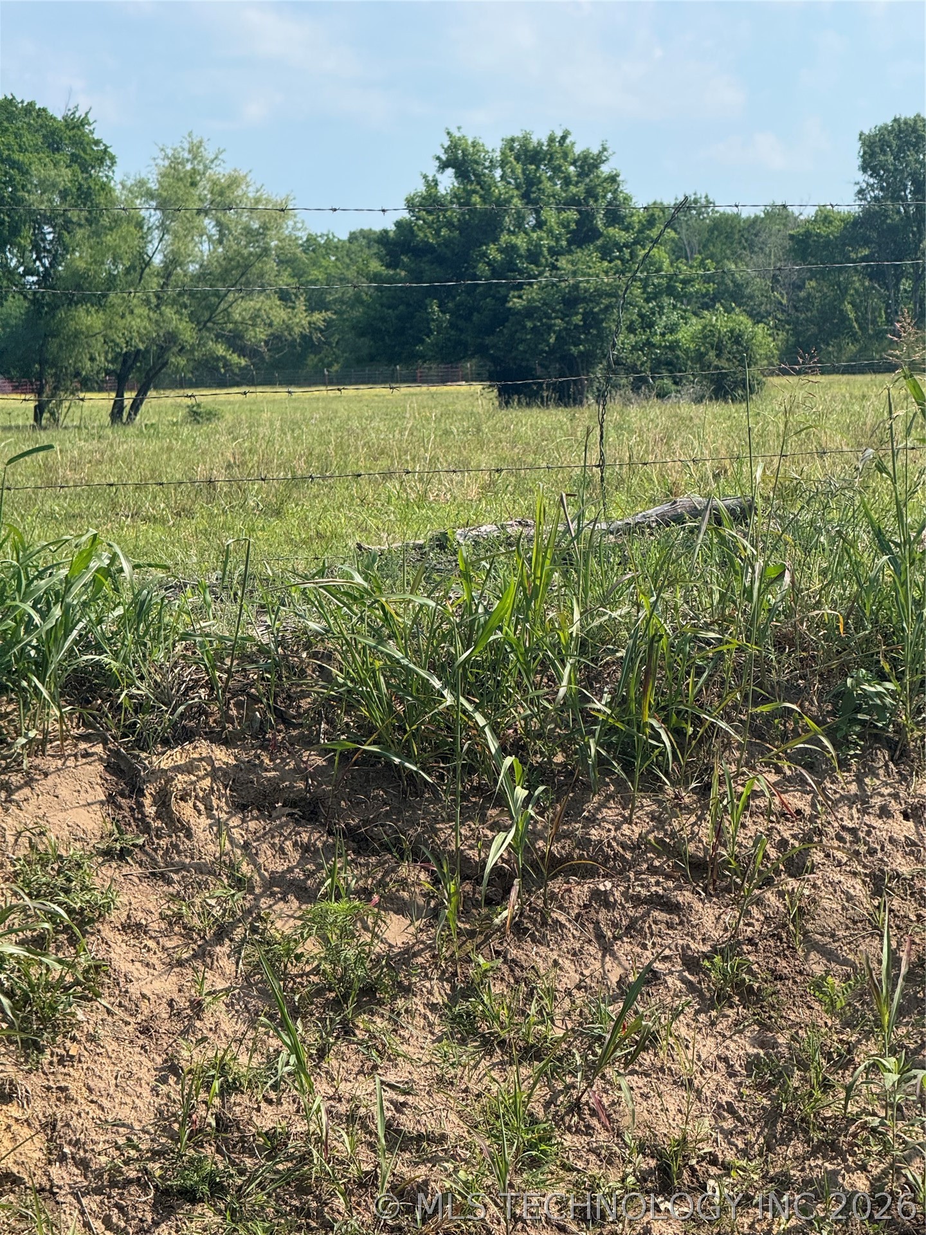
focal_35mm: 120
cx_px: 463
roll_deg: +1.6
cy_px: 618
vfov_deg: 16.4
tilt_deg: -1.4
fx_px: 4280
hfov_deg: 12.3
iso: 50
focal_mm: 15.66
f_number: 2.8
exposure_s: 1/1064
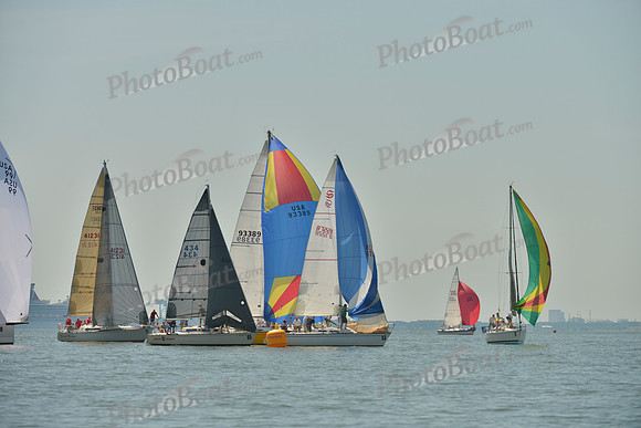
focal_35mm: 200
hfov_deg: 10.3
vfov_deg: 6.9
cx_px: 320
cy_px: 214
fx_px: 3562
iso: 200
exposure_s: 1/1600
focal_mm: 200
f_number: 6.3
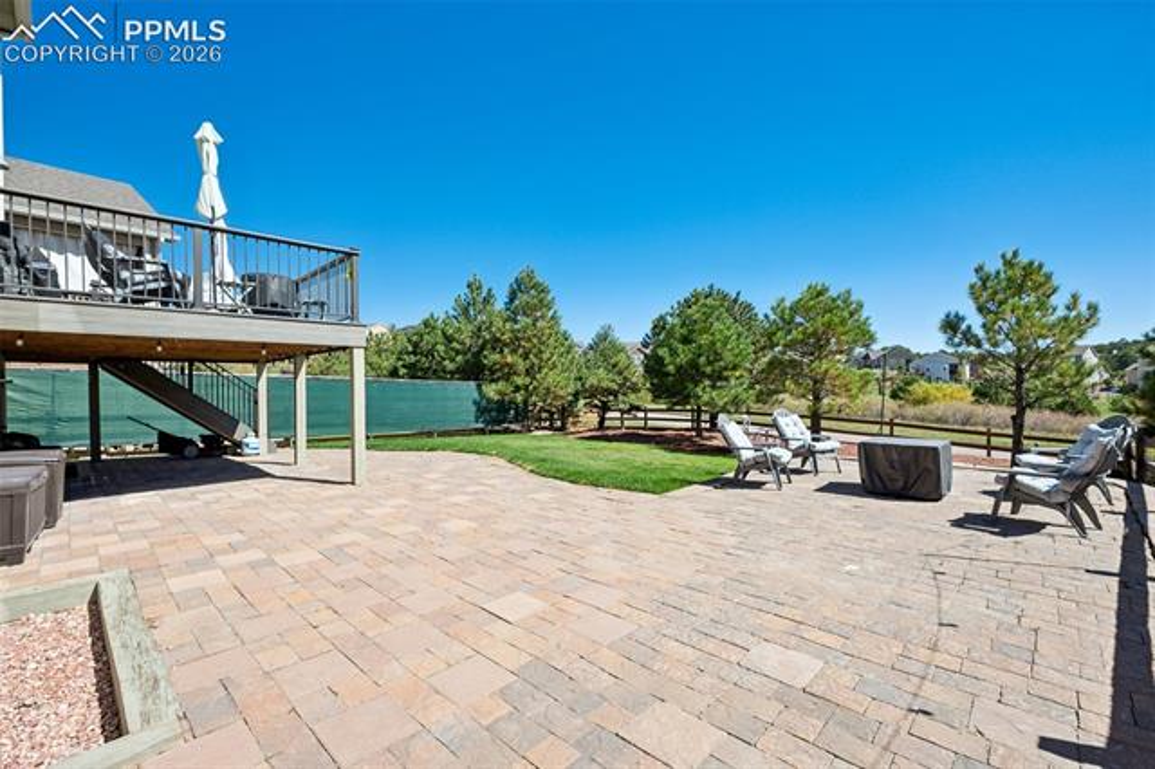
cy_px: 384
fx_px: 481
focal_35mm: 15
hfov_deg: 100.4
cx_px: 578
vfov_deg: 77.3
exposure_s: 1/80
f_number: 11
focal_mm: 15
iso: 100
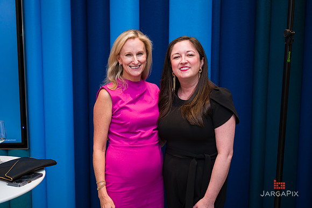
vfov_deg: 33.4
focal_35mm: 40
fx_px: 346
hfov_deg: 48.5
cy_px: 99
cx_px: 156
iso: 800
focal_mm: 38
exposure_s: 1/160
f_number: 3.2
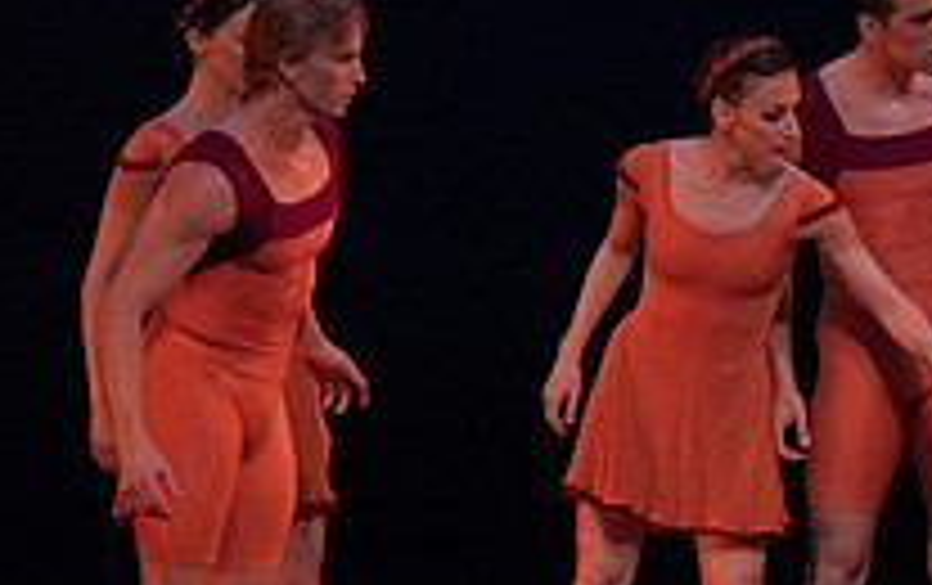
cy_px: 281
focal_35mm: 847
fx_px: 21543
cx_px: 756
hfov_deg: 2.5
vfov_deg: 1.6
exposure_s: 1/400
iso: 12800
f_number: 5.6
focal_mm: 297
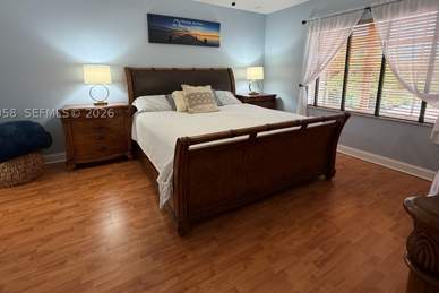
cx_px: 218
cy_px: 113
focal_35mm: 18
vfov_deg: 66.6
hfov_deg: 90.0
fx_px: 220
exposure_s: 1/60
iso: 320
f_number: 2.2
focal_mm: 2.22
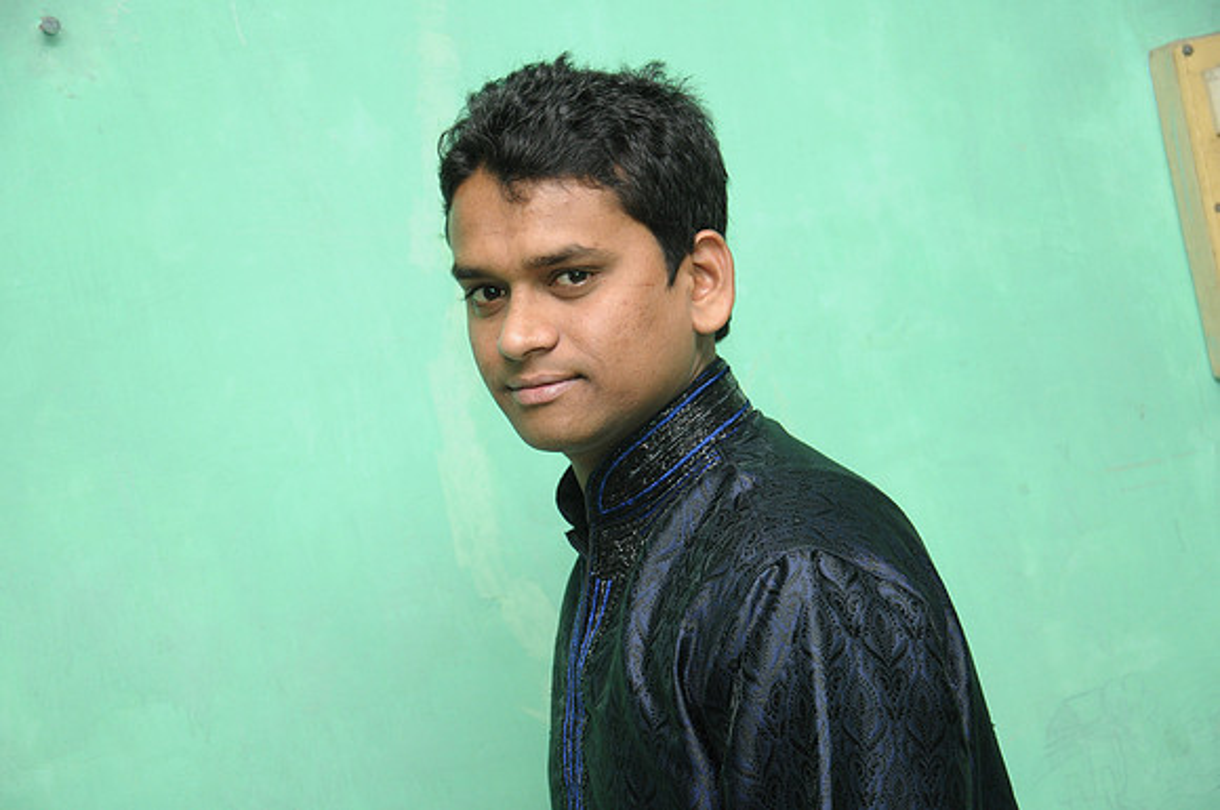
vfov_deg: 14.7
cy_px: 405
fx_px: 3147
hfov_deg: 21.9
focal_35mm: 93
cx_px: 610
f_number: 5.6
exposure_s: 1/125
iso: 640
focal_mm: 62
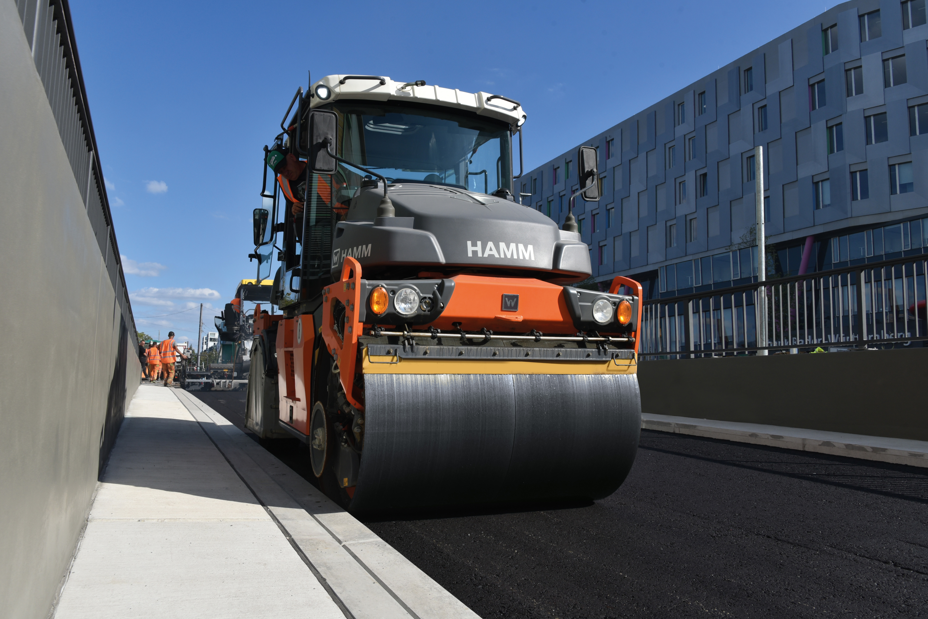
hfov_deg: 65.5
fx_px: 722
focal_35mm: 28
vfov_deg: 46.4
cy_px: 310
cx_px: 464
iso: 400
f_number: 11
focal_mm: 28
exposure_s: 1/500
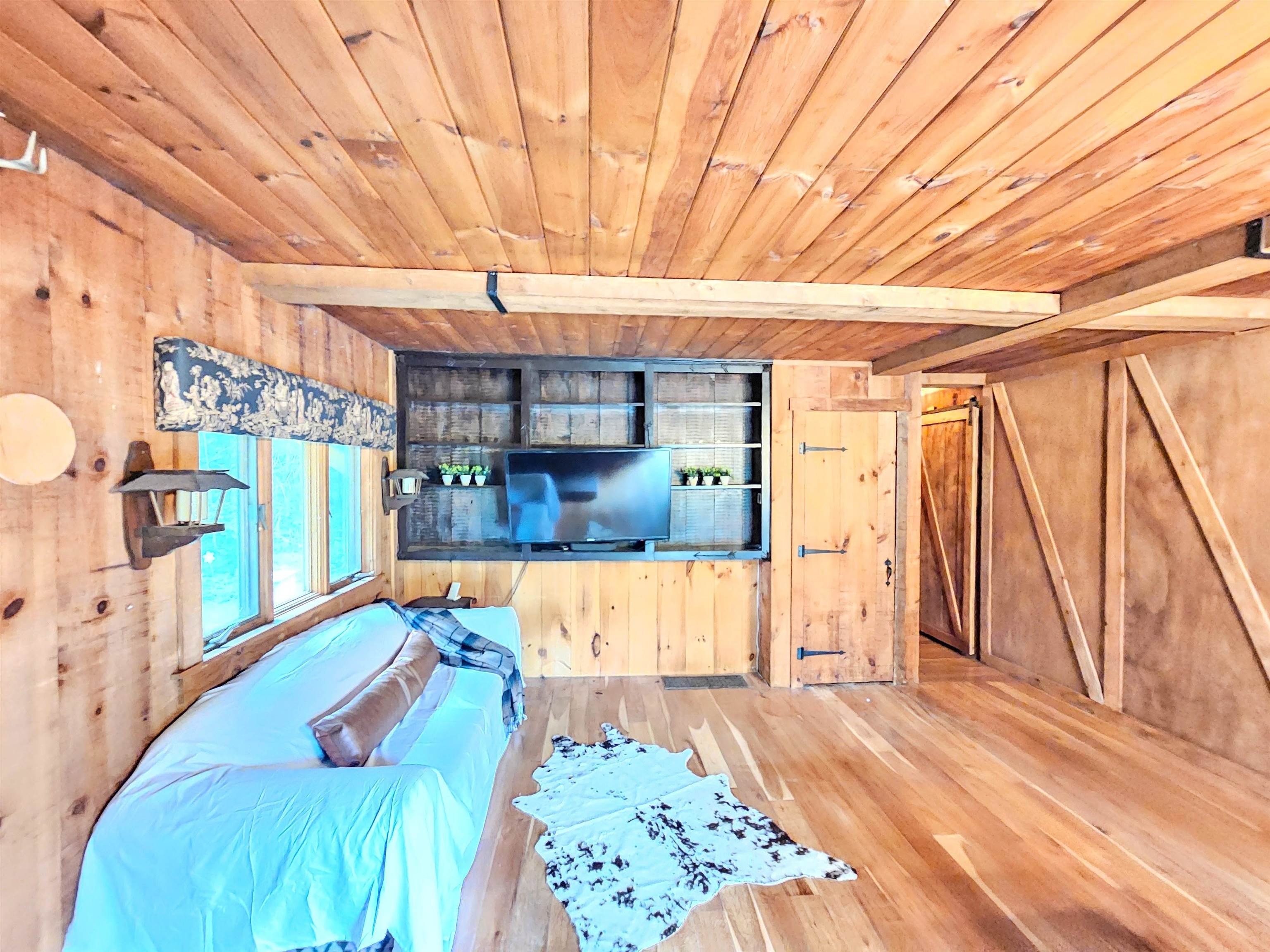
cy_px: 476
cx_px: 635
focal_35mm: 13
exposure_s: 1/20
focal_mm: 2.2
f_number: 2.2
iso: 4000
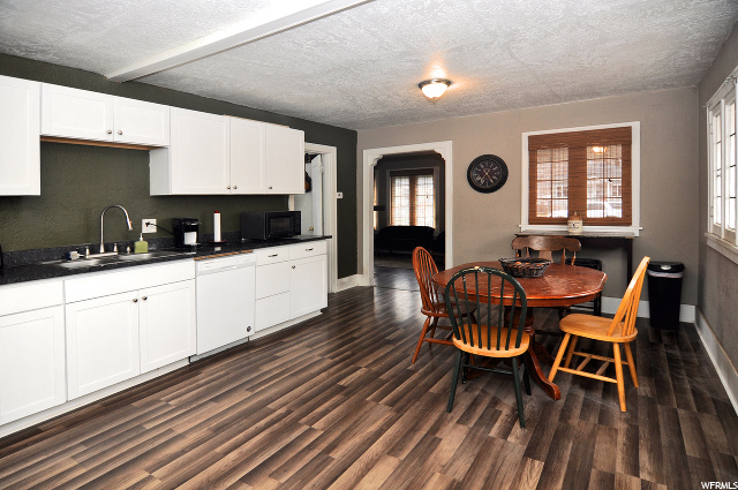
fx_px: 369
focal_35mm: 18
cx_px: 369
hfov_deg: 90.1
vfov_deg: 67.2
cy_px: 245
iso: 200
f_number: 4
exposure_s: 1/60
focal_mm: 12
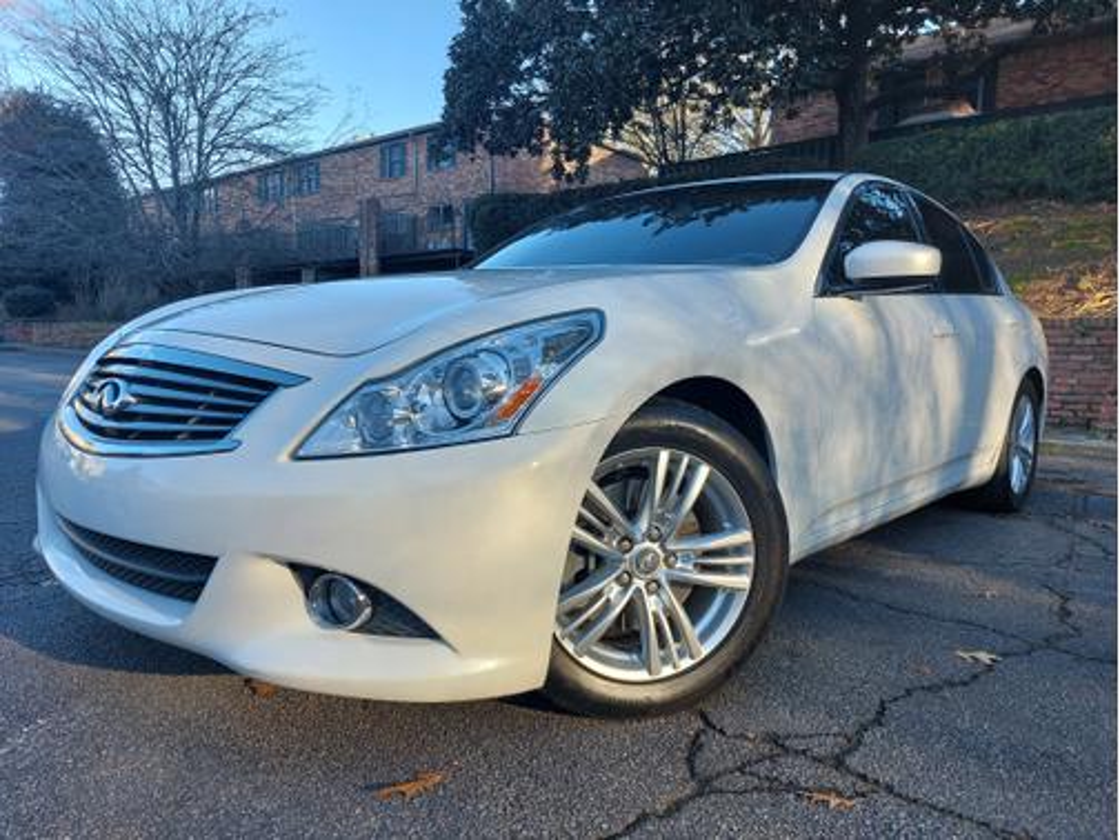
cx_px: 560
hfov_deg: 71.6
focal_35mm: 24
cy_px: 420
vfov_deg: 56.8
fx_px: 777
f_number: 1.8
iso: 25
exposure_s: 1/187
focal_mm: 5.23
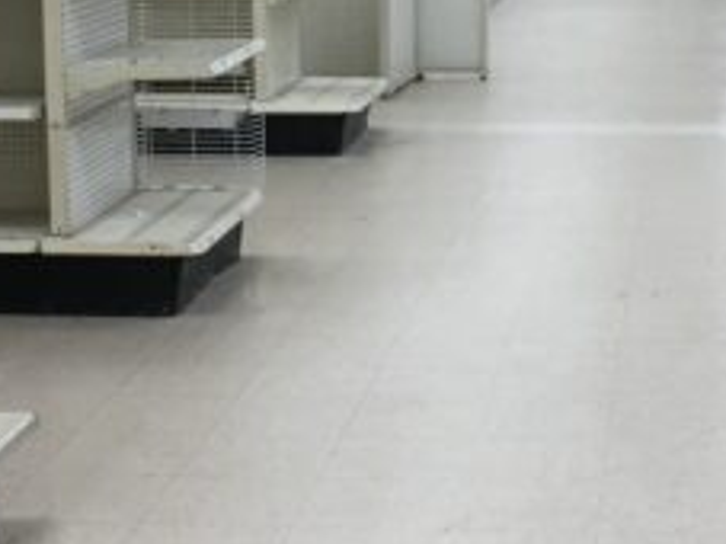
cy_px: 42
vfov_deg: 14.9
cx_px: 521
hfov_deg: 19.9
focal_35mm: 98
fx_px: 2054
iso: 25
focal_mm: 4.15
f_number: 2.2
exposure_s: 1/40
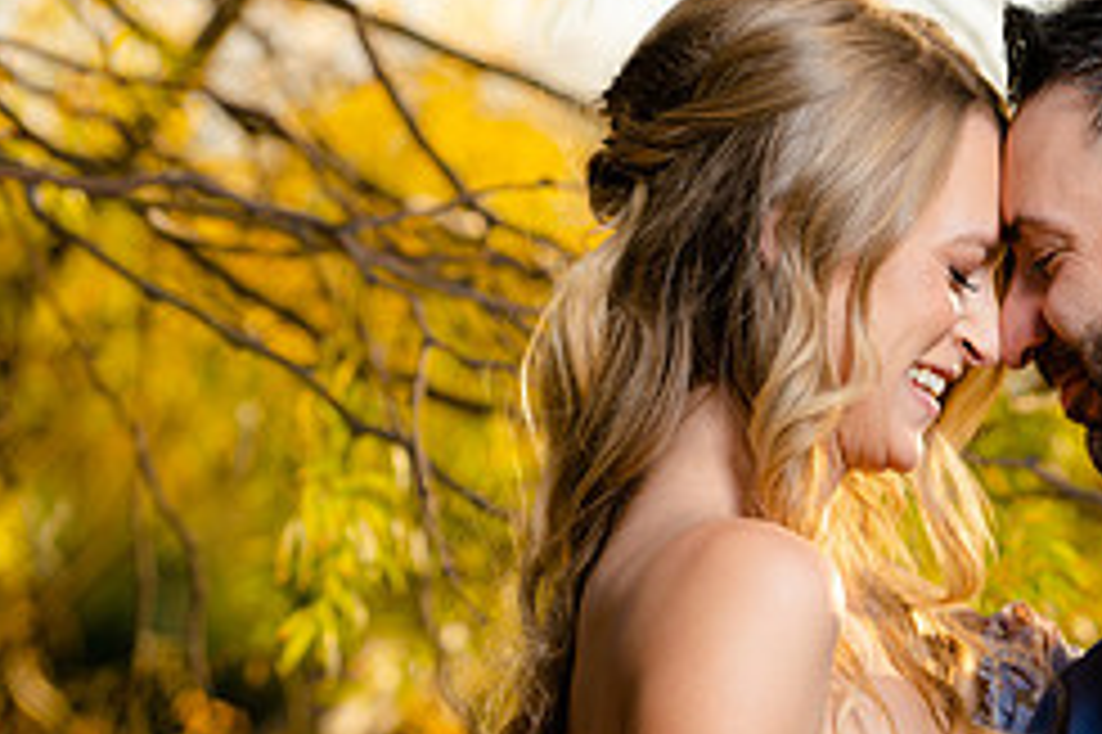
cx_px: 819
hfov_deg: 4.4
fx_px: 14499
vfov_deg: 2.9
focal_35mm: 474
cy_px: 511
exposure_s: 1/250
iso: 100
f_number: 5
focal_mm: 200
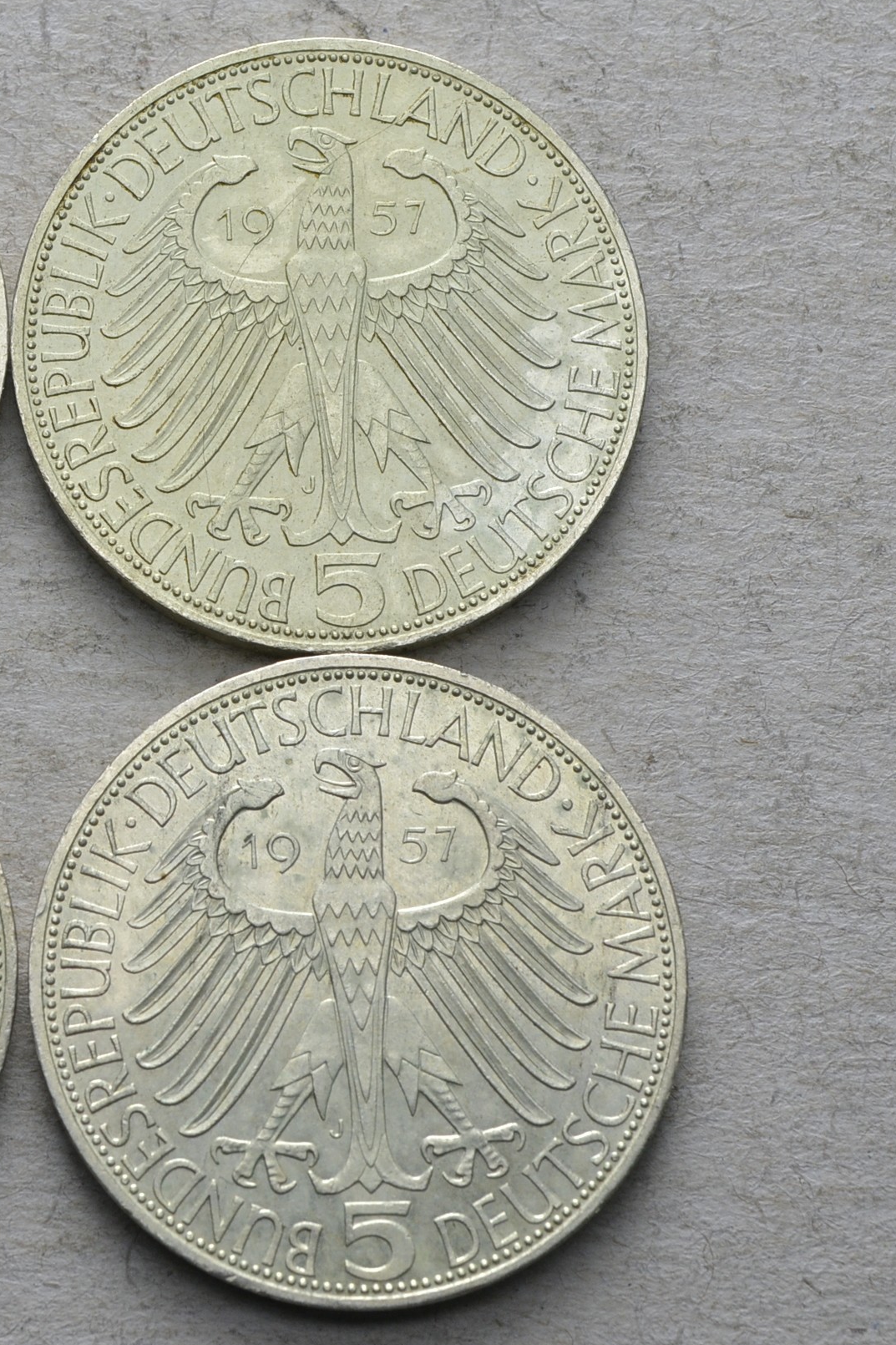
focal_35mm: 110
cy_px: 676
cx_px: 78
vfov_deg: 18.6
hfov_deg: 12.4
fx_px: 4107
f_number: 14
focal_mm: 48
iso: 400
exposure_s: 1/250
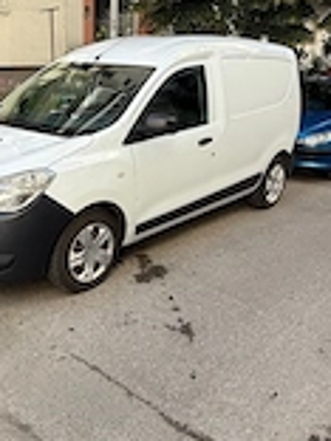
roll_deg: -1.5
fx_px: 459
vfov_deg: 51.4
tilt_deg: -18.9
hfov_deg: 39.1
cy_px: 223
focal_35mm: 36
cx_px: 108
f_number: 2.2
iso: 50
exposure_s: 1/374
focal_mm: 2.22
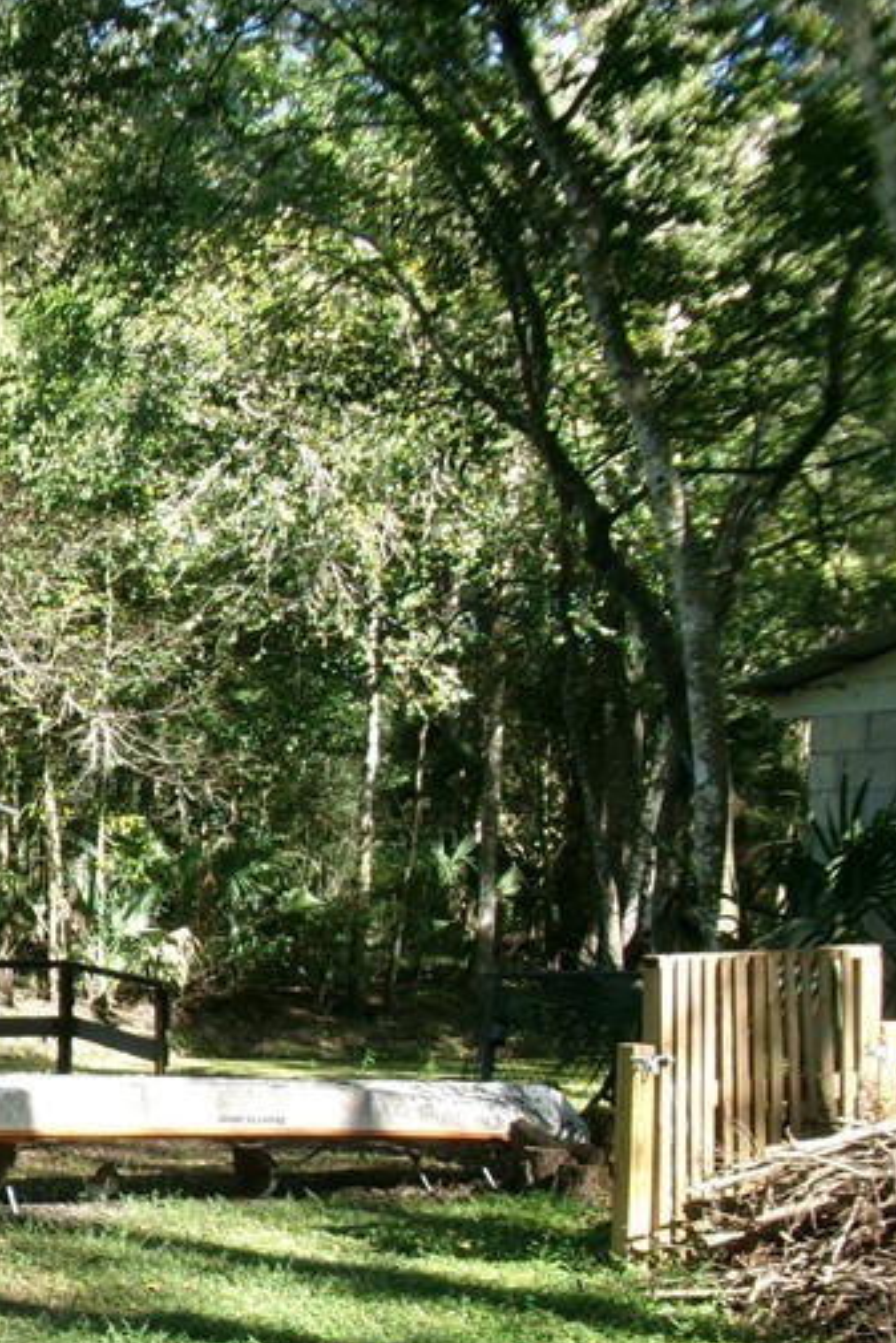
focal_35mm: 59
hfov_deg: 20.2
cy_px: 910
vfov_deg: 33.6
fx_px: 2201
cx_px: -391
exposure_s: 1/90
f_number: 3.9
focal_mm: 5.1
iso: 100
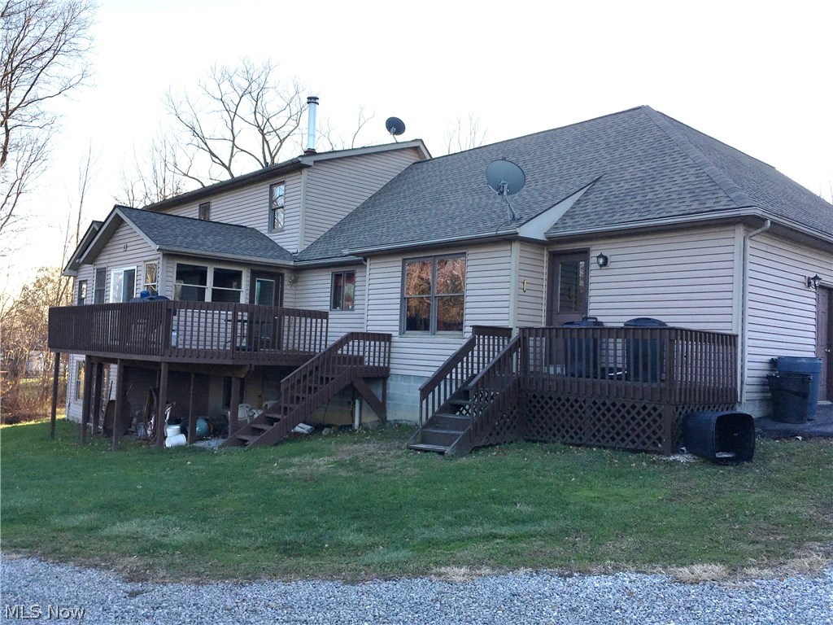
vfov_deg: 48.2
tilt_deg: +2.4
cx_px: 416
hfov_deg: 61.7
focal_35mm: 29
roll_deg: -1.9
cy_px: 312
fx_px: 698
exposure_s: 1/513
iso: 25
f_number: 2.2
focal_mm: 4.15
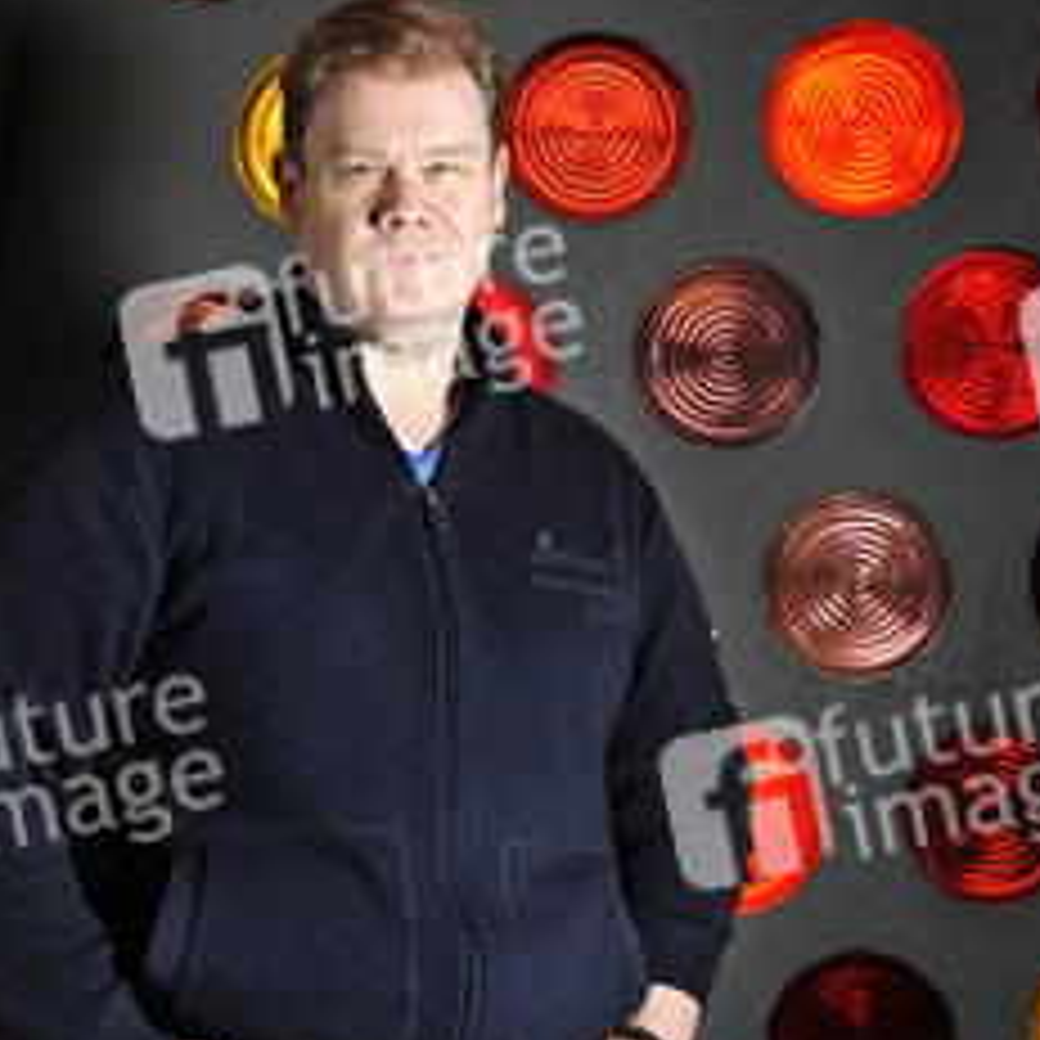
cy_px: 558
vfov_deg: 16.9
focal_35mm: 103
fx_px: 3501
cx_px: 482
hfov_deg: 16.9
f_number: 5
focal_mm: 70
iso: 400
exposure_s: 1/100
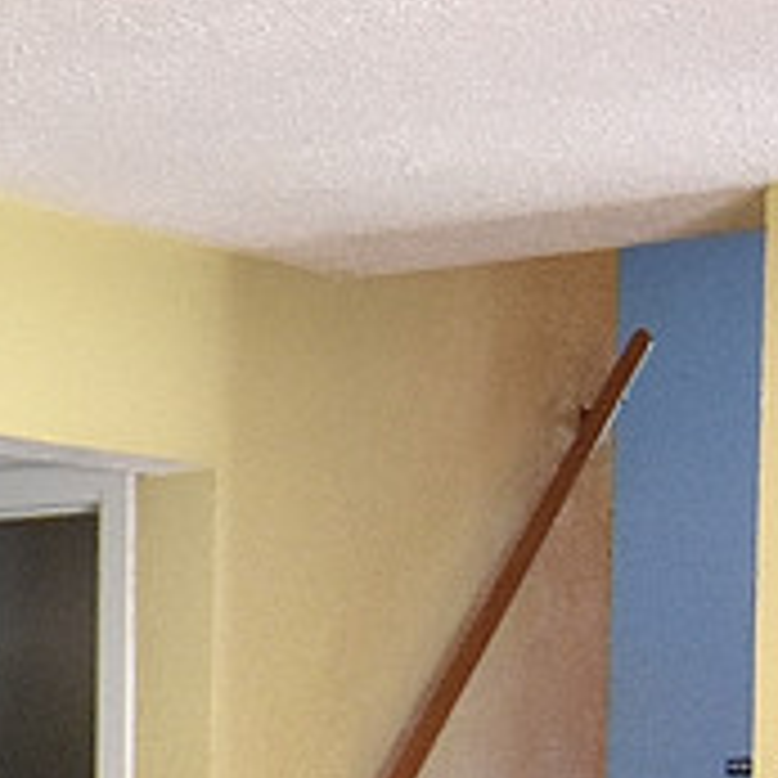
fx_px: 3330
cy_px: 1021
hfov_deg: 11.6
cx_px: -904
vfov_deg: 12.9
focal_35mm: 131
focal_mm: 11
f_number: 2.8
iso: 560
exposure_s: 1/250
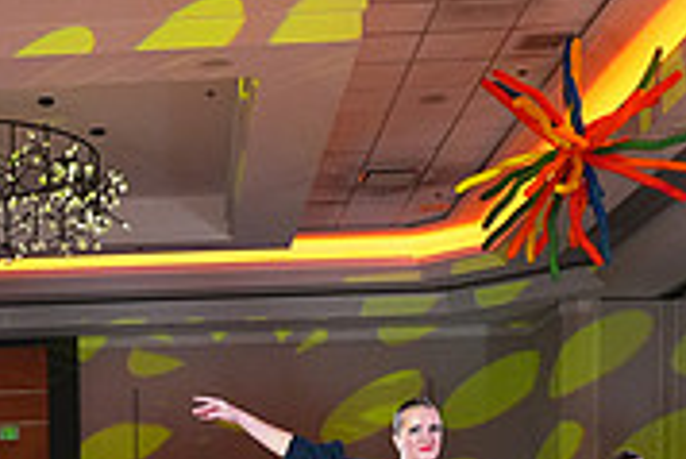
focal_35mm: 78
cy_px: 712
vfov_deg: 15.9
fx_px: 1488
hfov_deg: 25.1
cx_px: 58
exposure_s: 1/400
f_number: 4.5
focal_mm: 24
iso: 5000
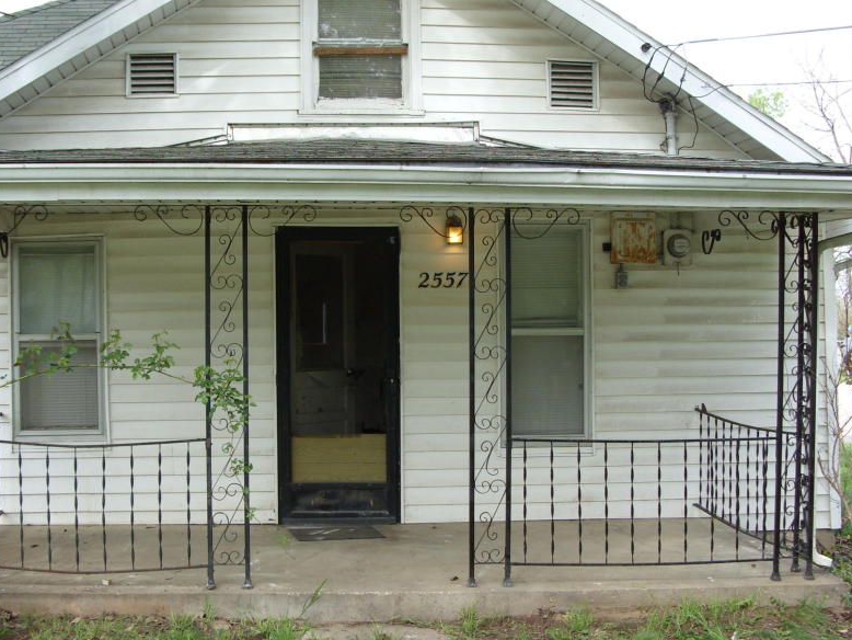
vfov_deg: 29.1
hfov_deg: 38.0
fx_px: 1231
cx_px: 322
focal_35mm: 50
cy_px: 359
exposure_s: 1/272
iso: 50
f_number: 2.8
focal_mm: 6.3
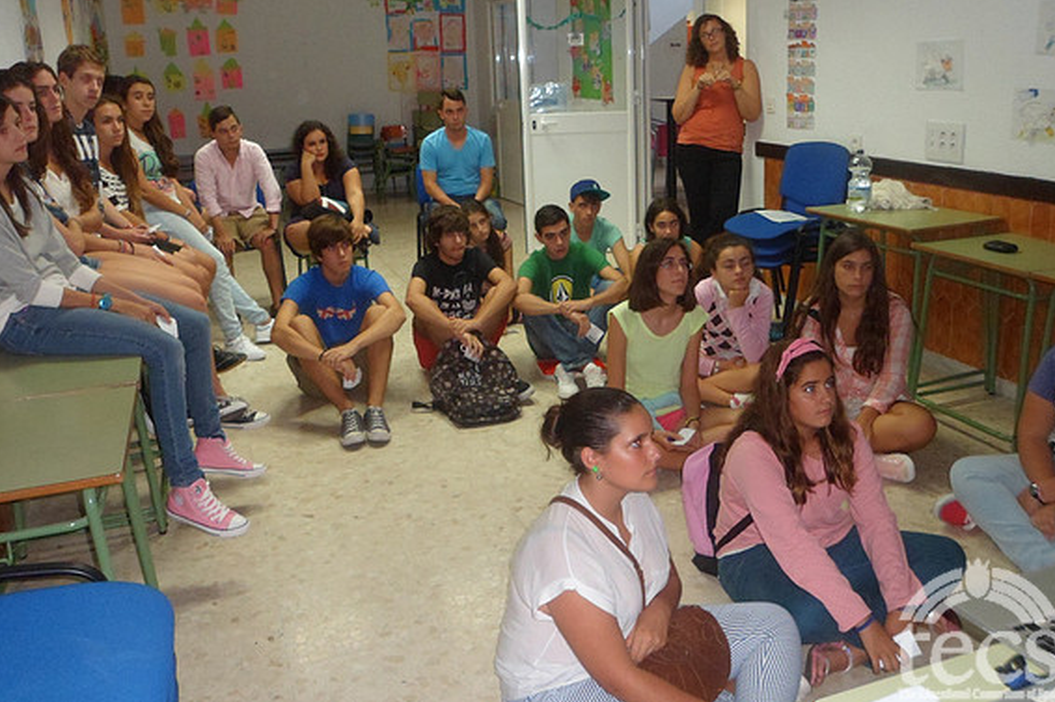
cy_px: 301
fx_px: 937
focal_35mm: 32
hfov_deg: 58.7
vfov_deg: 41.0
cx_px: 526
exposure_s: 1/45
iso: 320
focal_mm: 5.7
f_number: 3.5
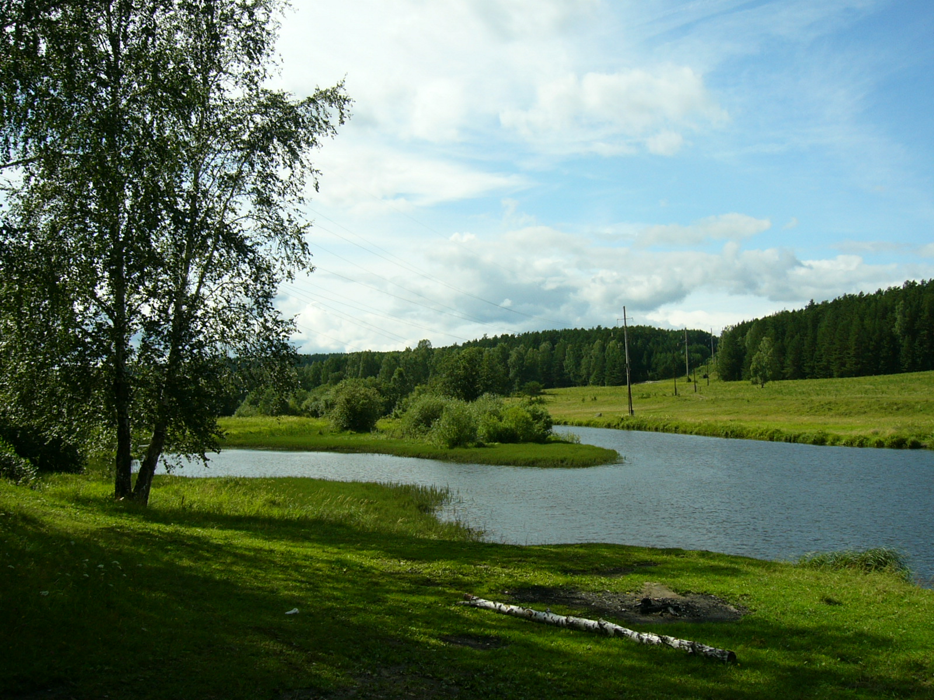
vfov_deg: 40.7
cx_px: 467
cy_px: 350
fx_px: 944
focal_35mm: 35
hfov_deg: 52.6
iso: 50
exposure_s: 1/200
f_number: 8
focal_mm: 5.8
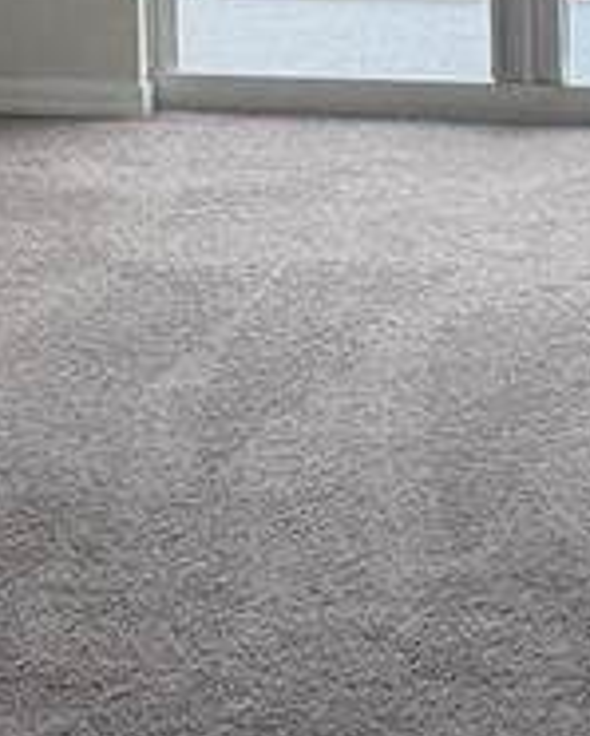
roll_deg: +0.4
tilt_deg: -5.0
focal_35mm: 151
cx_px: 495
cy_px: -344
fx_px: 3293
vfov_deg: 12.2
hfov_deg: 10.2
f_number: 1.78
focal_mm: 6.76
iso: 100
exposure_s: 1/715
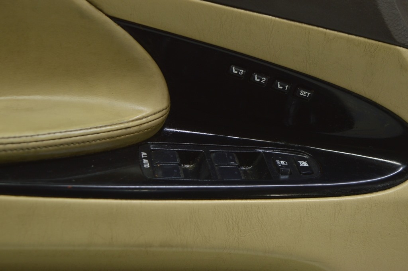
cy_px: 136
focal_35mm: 82
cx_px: 204
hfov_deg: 24.6
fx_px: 934
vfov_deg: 16.5
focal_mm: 55
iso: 400
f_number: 5.6
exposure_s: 1/20
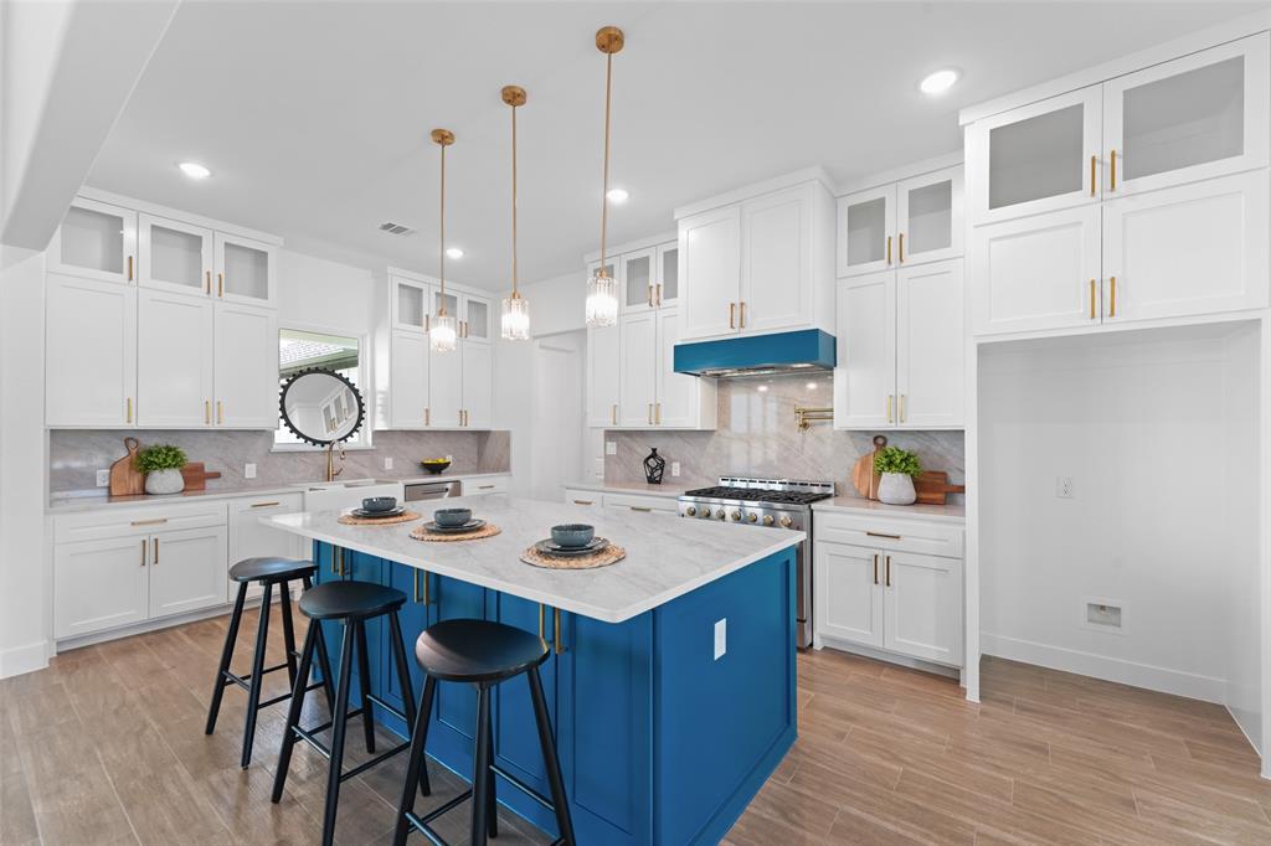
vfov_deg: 77.3
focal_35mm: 15
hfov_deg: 100.4
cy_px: 423
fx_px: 529
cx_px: 636
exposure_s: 1/8
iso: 640
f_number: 9
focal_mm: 15
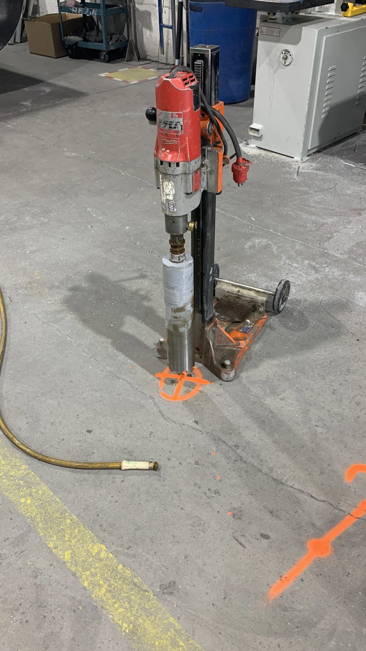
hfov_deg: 40.2
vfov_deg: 66.1
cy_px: 330
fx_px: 500
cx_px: 189
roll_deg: +1.7
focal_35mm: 29
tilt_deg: -37.0
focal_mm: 4.25
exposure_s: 1/63
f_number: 1.8
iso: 100
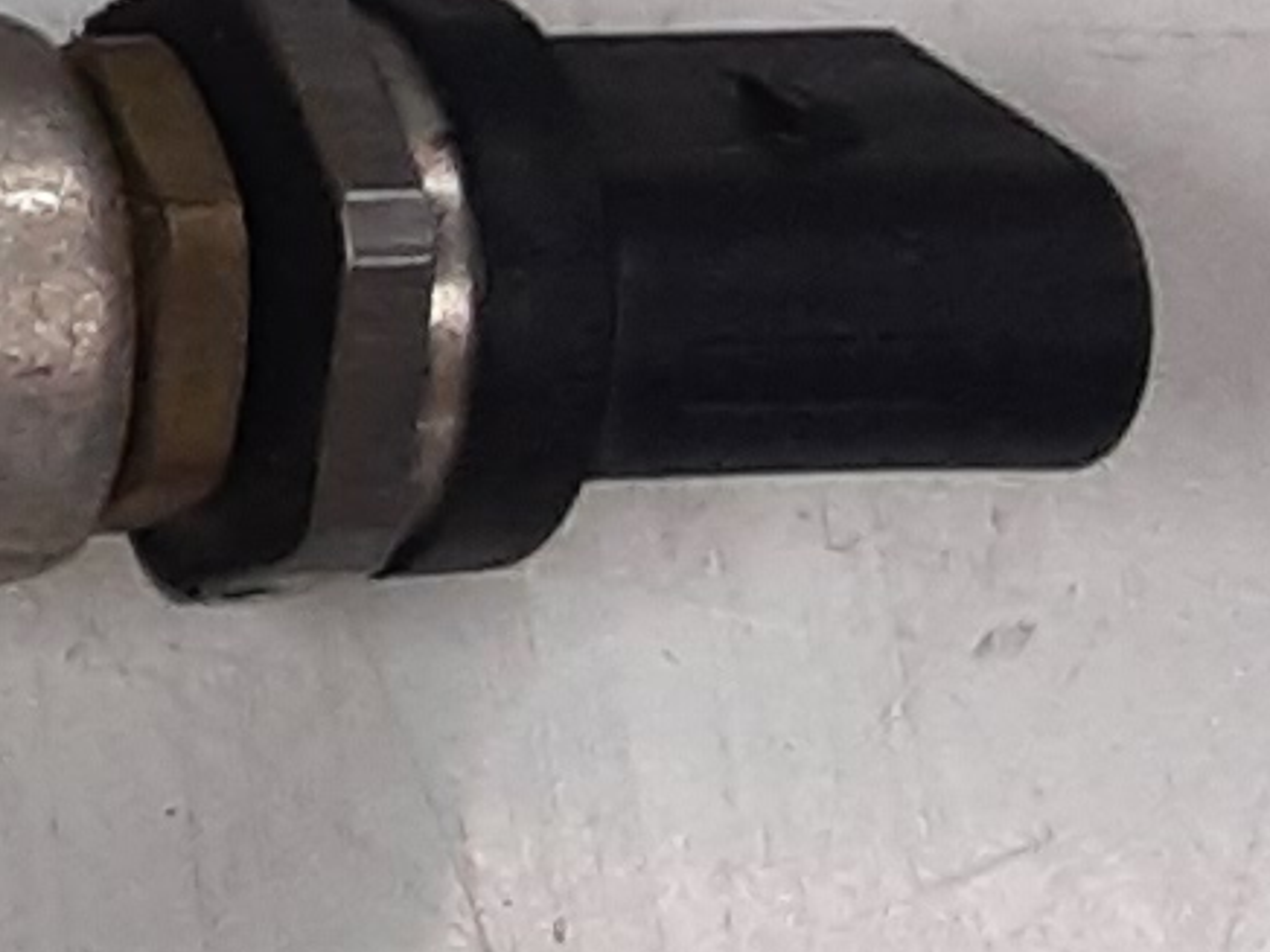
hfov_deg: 8.0
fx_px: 7411
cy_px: 61
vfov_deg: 7.3
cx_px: -2872
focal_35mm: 202
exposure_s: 1/100
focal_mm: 2.91
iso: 50
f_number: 1.9
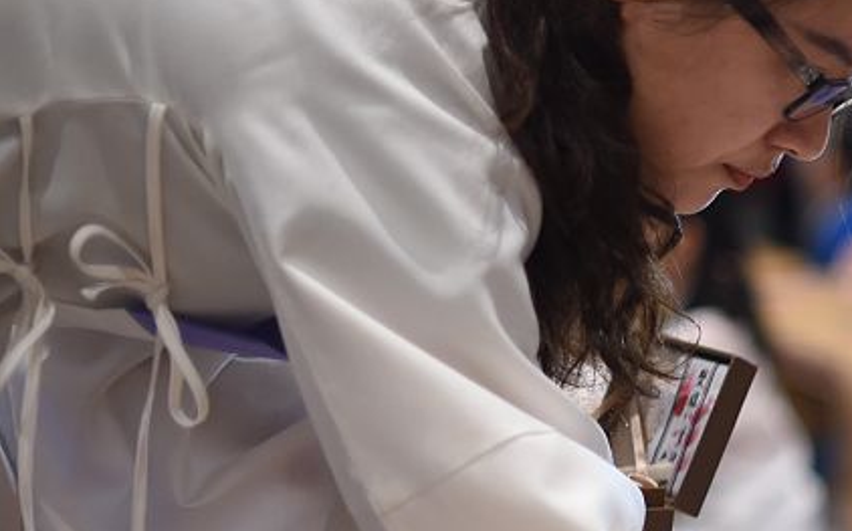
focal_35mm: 145
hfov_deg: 13.9
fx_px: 3364
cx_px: 1078
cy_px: 633
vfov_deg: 8.9
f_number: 1.4
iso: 1250
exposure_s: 1/200
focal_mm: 50
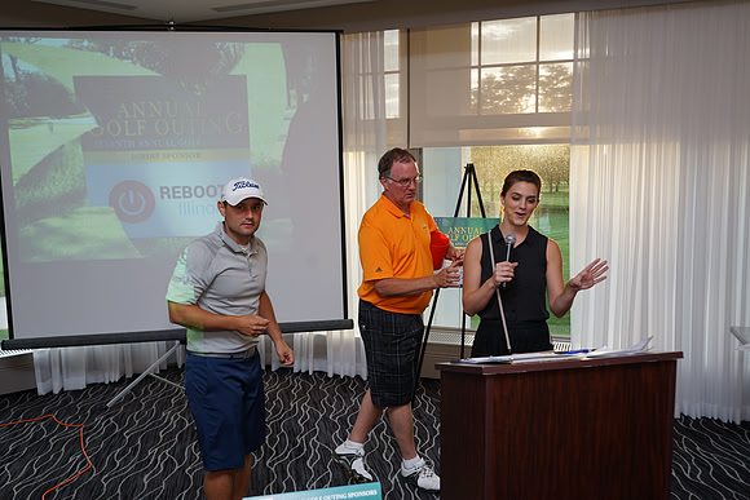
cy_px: 250
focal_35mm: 30
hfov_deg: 61.9
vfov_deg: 43.6
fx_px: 625
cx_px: 375
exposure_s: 1/80
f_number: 5
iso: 320
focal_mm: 30
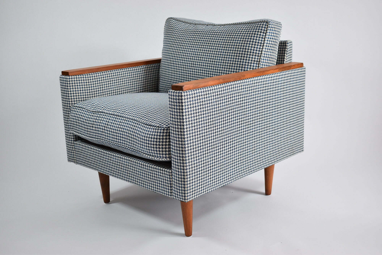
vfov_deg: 29.9
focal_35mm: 45
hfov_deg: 43.6
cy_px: 128
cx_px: 191
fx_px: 478
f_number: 4.5
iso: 800
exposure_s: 1/125
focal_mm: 30
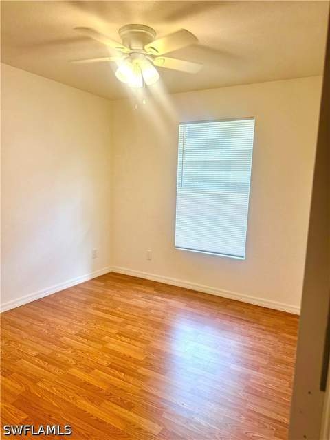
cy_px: 220
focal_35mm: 24
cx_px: 165
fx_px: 305
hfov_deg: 56.8
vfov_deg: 71.6
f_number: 1.78
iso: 80
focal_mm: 6.76
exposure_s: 1/120
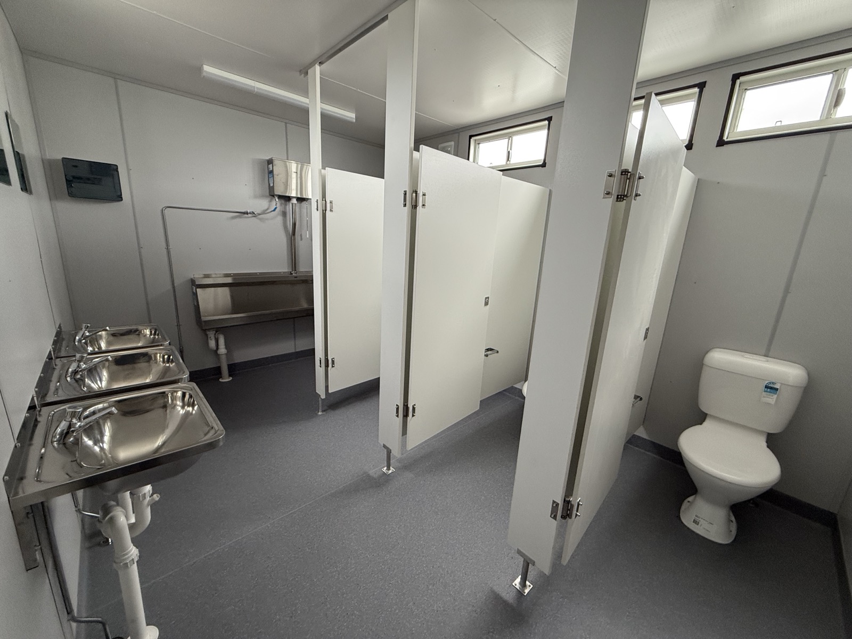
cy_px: 320
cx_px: 426
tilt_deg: -13.2
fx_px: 345
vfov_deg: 85.7
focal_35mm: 14
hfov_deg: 102.1
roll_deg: -3.3
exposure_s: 1/99
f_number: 2.2
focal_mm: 2.22
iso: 160
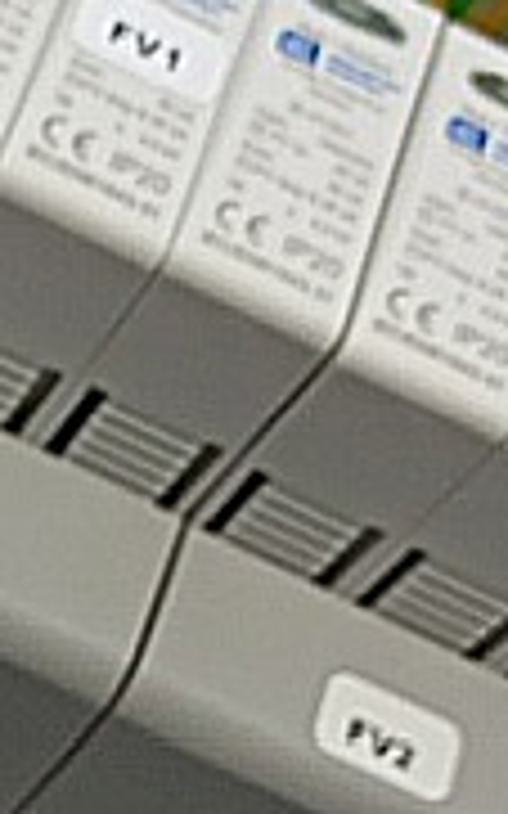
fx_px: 2527
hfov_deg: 11.1
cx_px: -225
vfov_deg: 18.0
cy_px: 740
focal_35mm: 114
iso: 100
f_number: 1.8
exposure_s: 1/50
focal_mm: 4.6
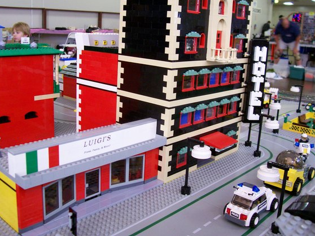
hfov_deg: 47.9
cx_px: 158
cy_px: 101
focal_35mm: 39
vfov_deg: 36.7
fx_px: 355
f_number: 2.7
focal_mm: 5.6
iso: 160
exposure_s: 1/14.8
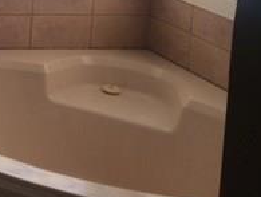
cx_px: -149
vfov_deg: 14.6
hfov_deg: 18.0
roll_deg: -2.8
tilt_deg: -8.2
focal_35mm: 95
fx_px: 718
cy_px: -90
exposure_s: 1/120
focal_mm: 4.15
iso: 40
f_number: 2.2
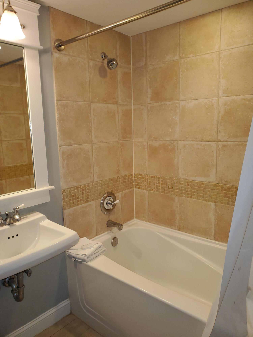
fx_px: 253
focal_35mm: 26
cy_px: 168
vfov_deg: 67.3
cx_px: 126
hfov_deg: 53.1
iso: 125
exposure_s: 1/60
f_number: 2.4
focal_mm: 4.3
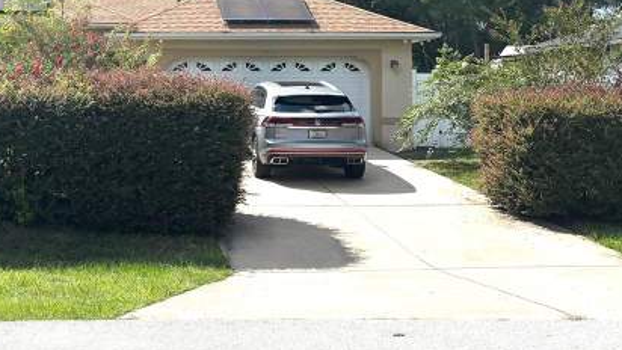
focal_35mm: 55
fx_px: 907
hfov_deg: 36.2
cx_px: 100
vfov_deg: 21.6
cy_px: 74
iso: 50
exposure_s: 1/5952
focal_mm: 5.96
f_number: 1.6
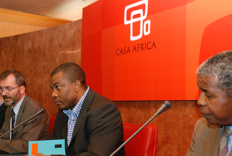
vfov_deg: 25.4
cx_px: 103
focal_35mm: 53
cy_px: 108
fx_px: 342
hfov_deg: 37.4
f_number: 8
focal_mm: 24
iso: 1250
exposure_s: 1/60
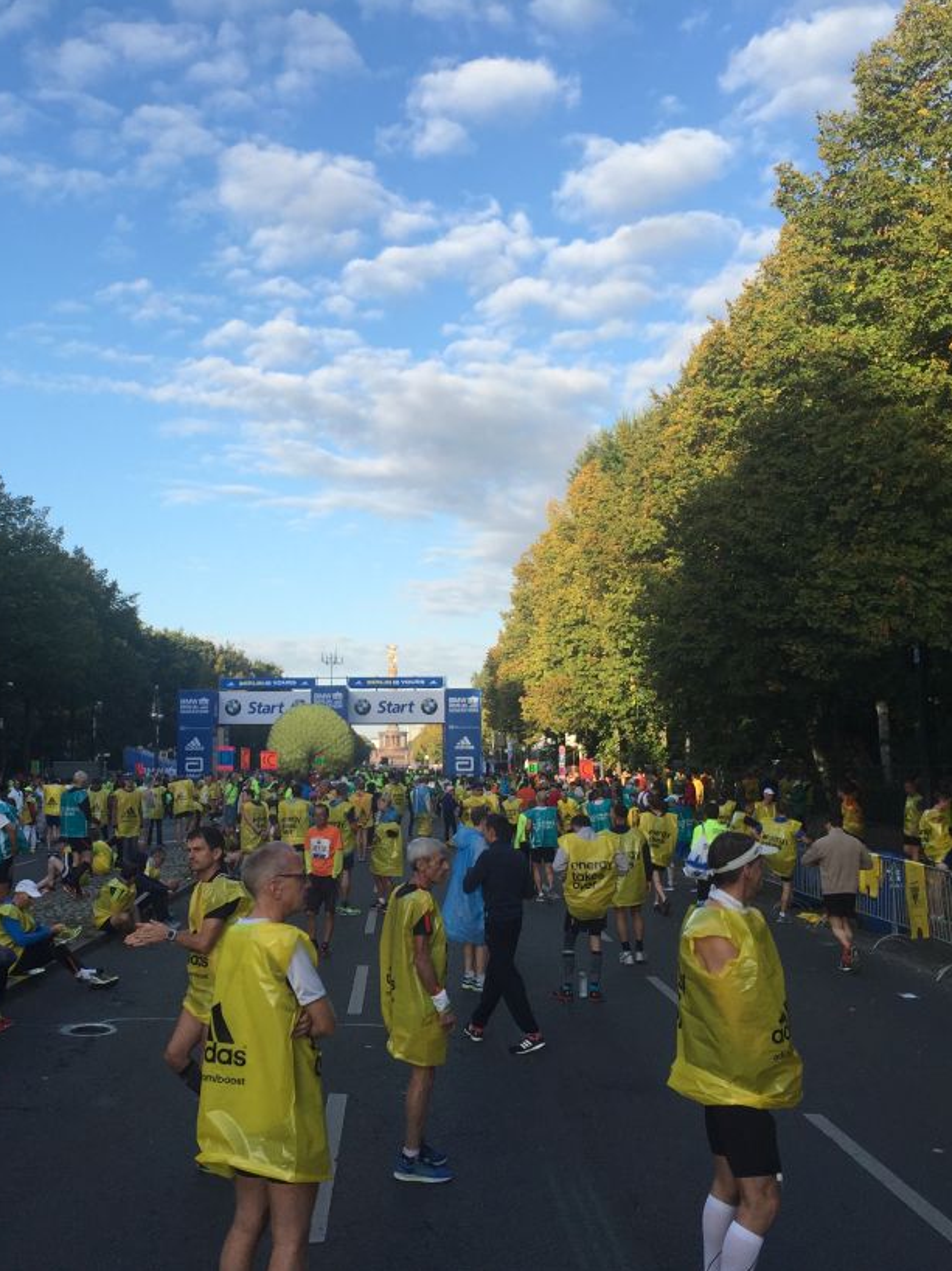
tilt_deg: +7.5
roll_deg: -0.4
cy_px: 638
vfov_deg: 47.9
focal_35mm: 39
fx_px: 1431
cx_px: 318
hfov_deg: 36.4
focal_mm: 4.15
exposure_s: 1/842
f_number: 2.2
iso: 32
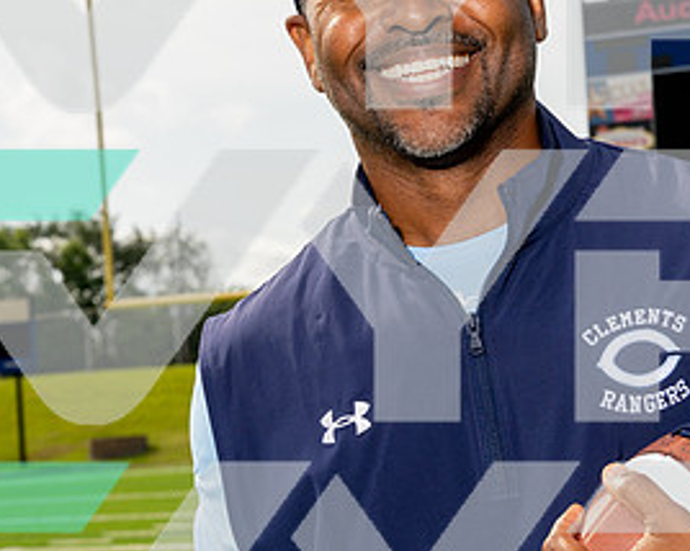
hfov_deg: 15.7
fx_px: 2490
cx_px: 525
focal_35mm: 122
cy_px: 287
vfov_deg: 12.6
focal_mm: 60
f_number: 10
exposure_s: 1/250
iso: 100
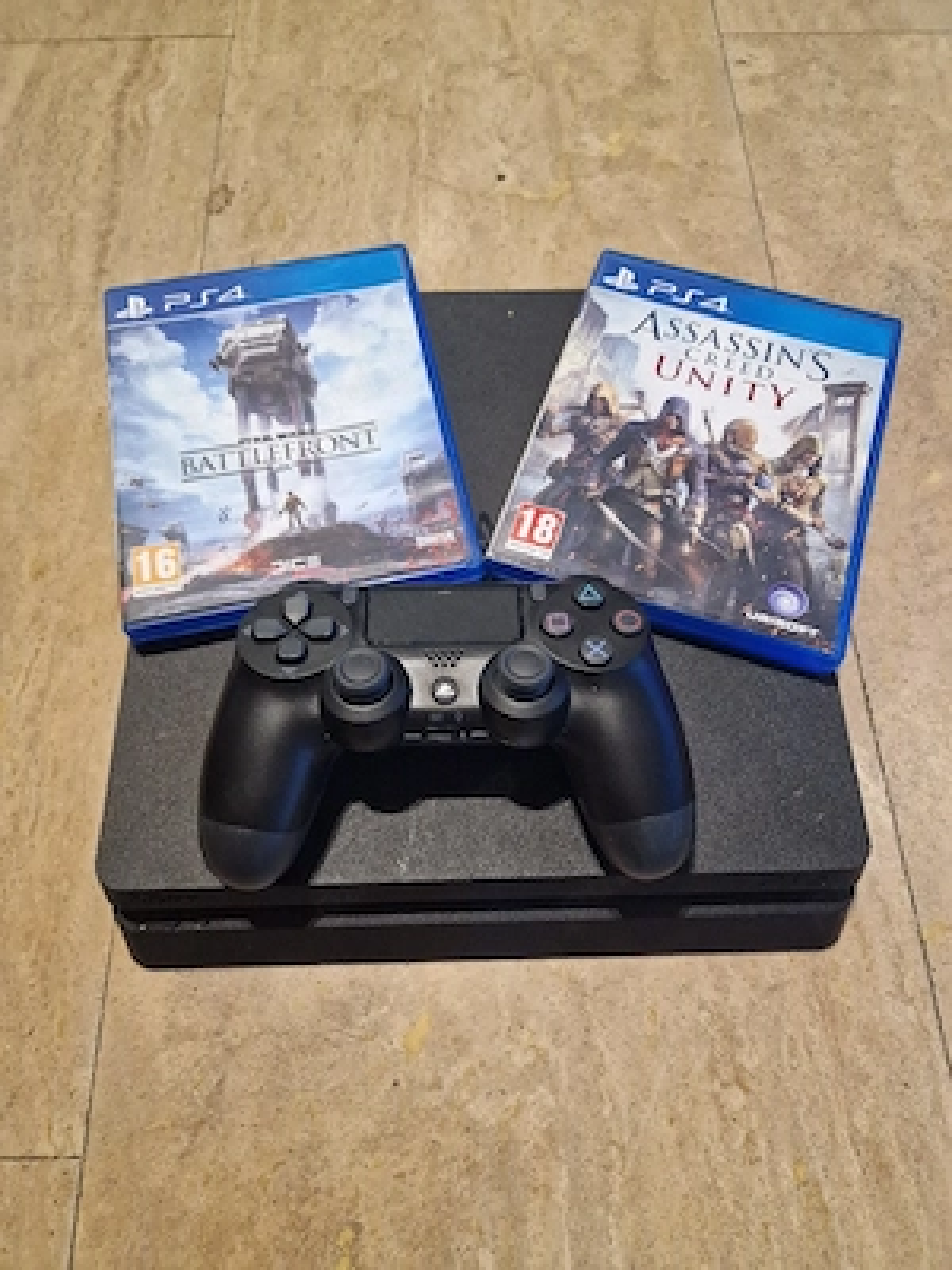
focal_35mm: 23
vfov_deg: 73.9
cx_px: 476
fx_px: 843
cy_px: 635
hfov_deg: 58.9
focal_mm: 6.4
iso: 1000
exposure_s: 1/120
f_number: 1.8
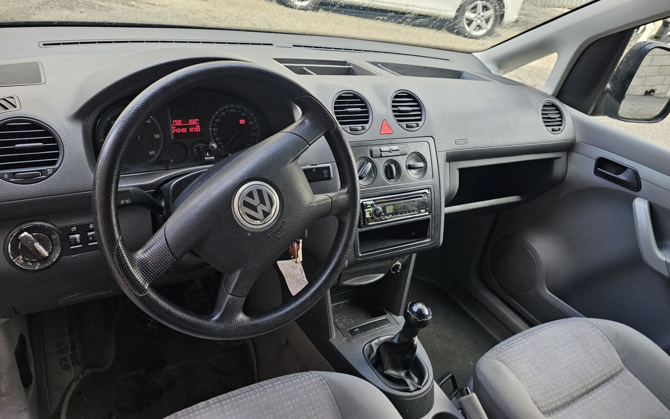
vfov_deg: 49.2
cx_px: 328
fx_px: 456
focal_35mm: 25
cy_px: 182
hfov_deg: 72.5
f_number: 1.7
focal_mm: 6.3
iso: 200
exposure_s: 1/359
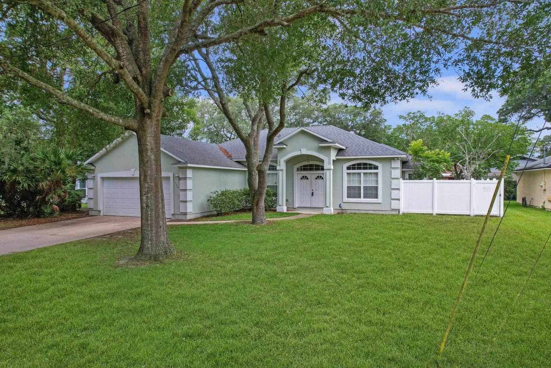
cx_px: 276
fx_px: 337
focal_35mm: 22
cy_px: 184
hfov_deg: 78.6
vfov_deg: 57.3
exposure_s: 1/120
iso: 110
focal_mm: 8.38
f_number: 2.8
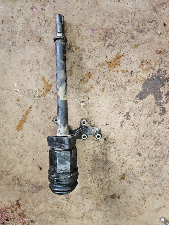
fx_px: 150
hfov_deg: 58.9
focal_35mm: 23
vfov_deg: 73.9
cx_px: 84
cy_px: 112
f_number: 1.8
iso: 500
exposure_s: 1/120
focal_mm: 5.4
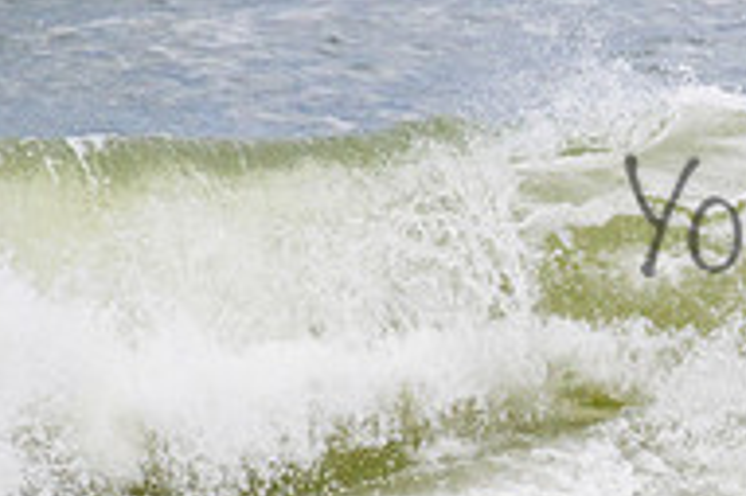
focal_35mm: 2430
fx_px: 50311
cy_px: 182
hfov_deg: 0.8
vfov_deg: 0.6
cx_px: 1027
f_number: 11
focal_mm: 800
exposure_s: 1/2000
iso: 900
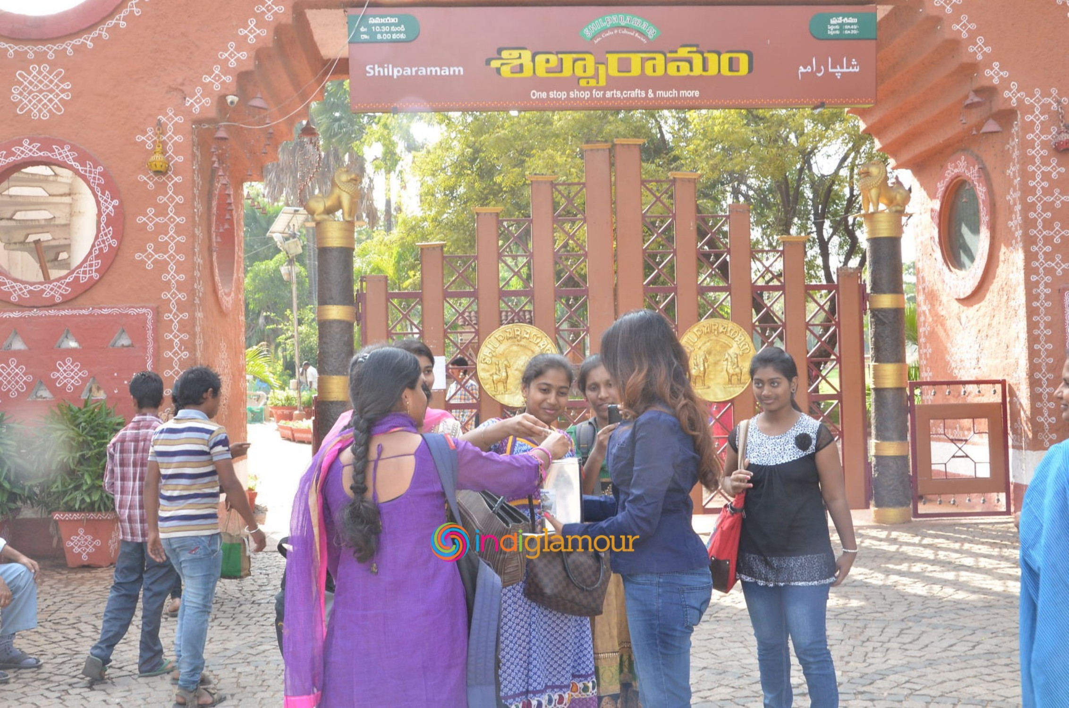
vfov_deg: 34.1
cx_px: 534
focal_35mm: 39
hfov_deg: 49.6
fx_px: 1156
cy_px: 354
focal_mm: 26
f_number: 7.1
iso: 800
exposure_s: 1/125
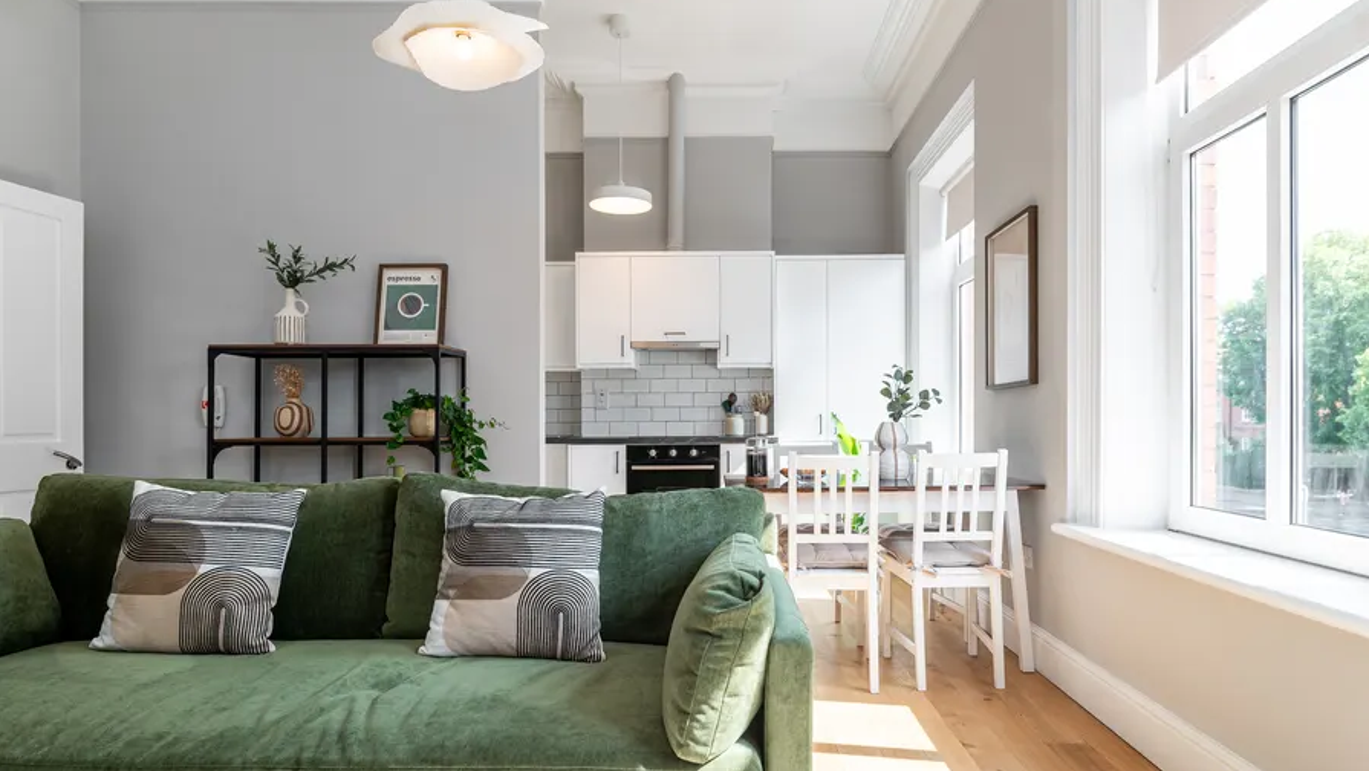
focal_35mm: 20
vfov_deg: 55.7
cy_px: 437
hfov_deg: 86.6
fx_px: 726
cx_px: 687
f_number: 6.3
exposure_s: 1/200
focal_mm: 19
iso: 400
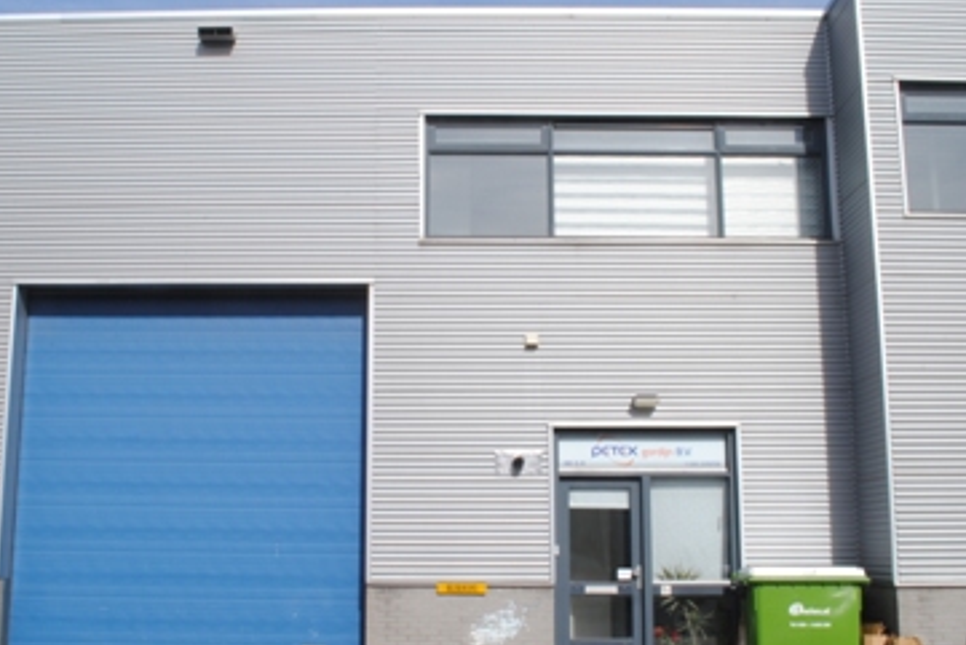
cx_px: 431
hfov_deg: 47.3
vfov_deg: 32.6
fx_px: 1101
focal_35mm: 41
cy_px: 359
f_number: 25
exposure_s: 1/30
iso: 100
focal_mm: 22
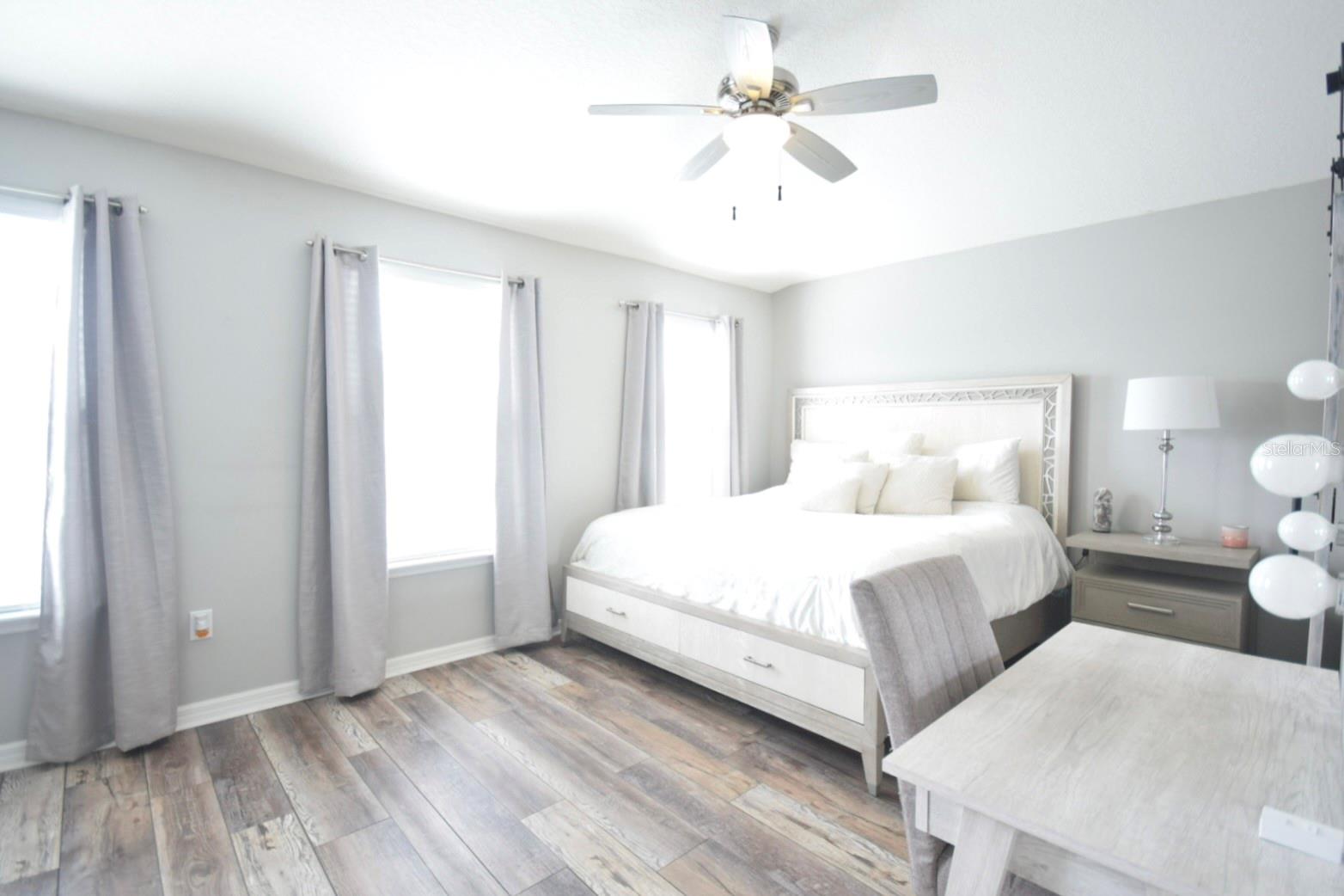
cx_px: 672
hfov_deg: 100.4
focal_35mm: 15
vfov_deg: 77.3
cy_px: 448
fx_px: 560
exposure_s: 1/60
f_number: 4
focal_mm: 10
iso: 1250
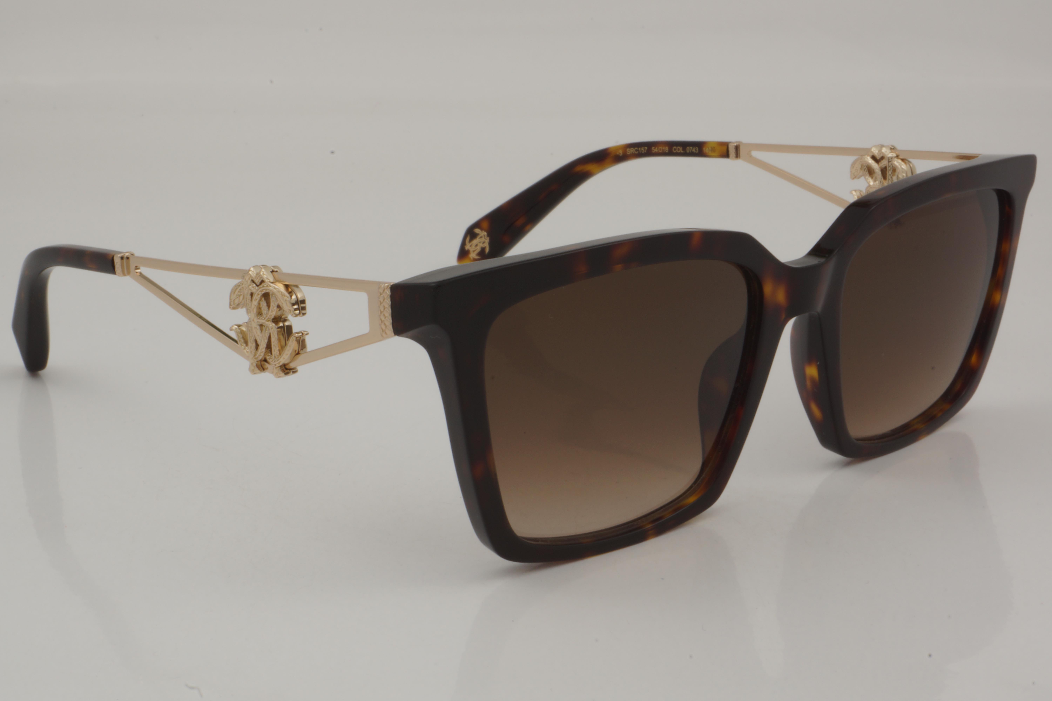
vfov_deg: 18.2
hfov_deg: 27.0
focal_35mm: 75
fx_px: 2191
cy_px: 350
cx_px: 526
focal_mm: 50
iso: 100
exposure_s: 1/3
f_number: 36
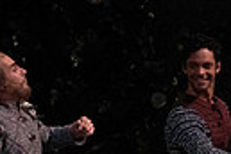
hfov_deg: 2.3
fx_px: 5755
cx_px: 360
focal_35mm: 897
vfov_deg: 1.5
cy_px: 160
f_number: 13
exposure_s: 1/400
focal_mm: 200
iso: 16000
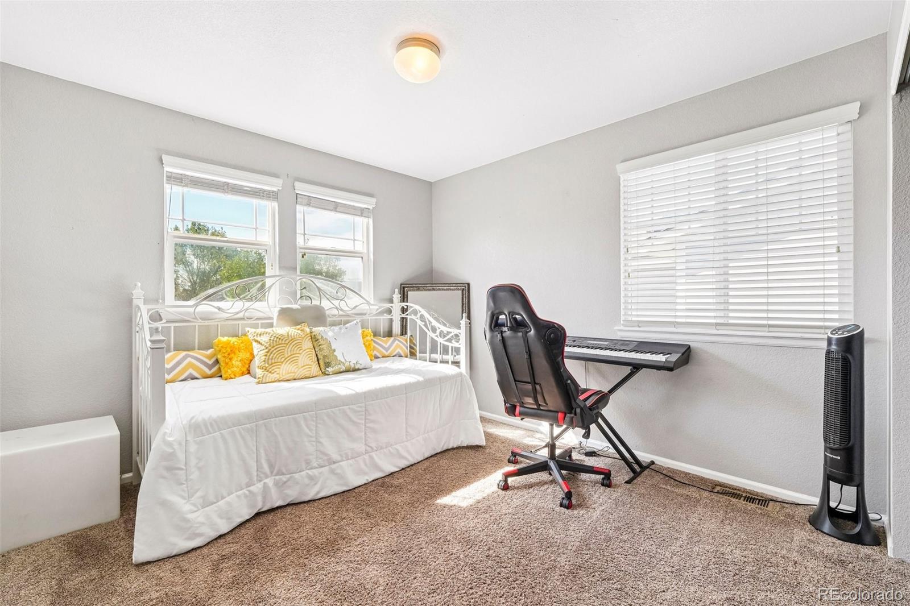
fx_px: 379
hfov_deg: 100.4
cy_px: 303
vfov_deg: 77.3
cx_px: 455
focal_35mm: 15
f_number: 8
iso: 800
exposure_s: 1/40
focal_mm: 10
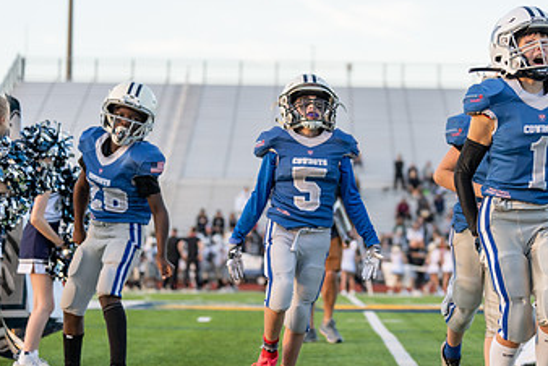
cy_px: 150
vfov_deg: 11.4
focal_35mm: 120
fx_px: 1828
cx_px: 397
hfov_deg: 17.0
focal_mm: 70
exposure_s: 1/1250
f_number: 2.8
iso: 640
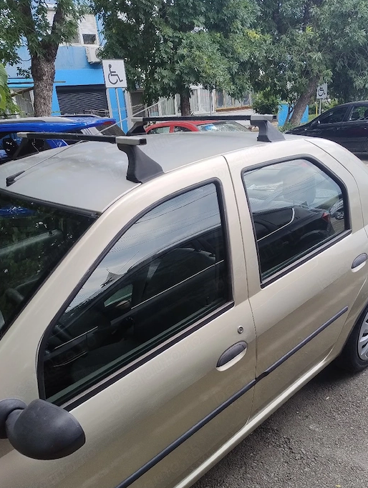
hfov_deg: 49.8
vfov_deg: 63.2
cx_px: 190
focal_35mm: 28
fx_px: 396
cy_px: 275
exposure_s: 1/303
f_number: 1.8
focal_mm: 5.56
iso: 100
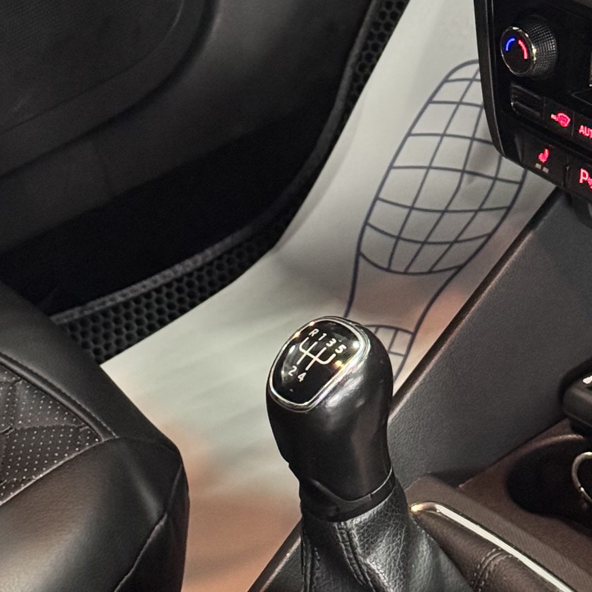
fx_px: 2554
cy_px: -41
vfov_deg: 13.0
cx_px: 317
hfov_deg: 13.2
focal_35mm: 132
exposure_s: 1/25
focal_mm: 6.76
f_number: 1.78
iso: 500
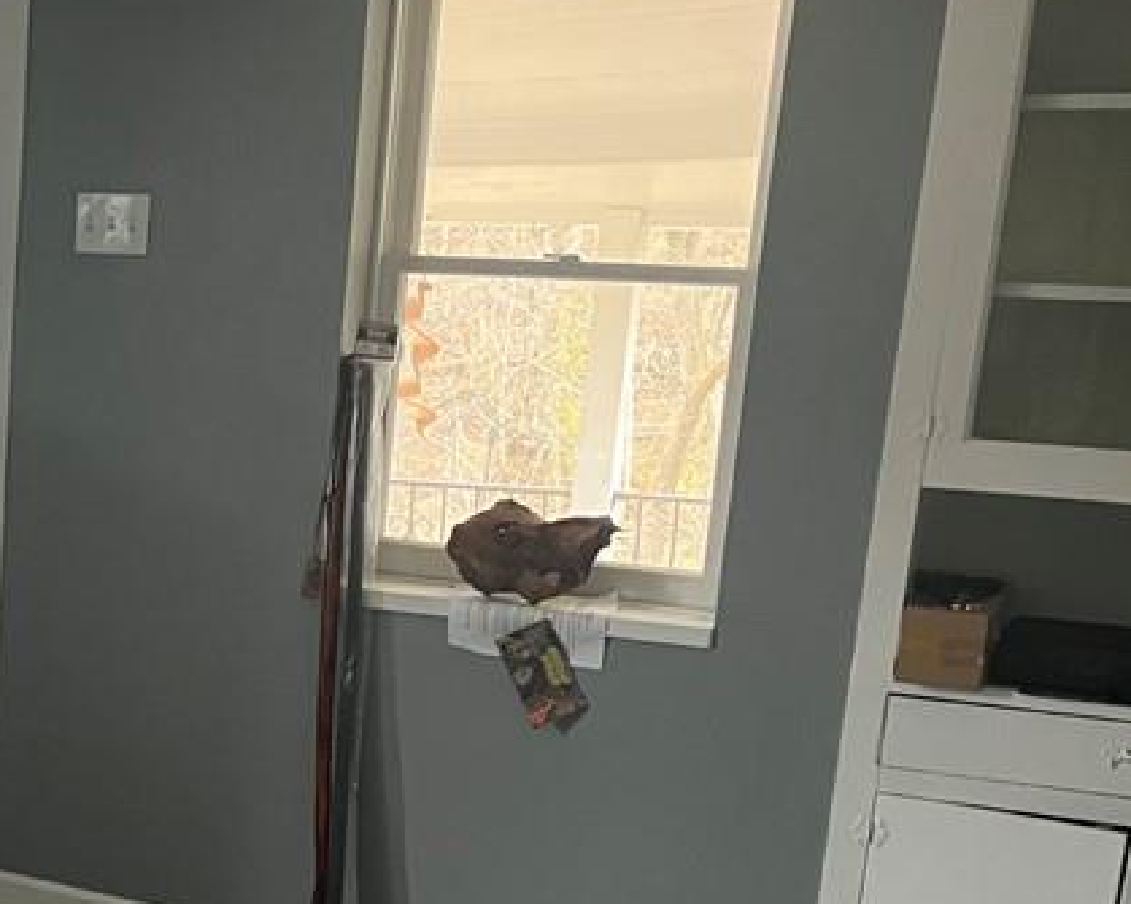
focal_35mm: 62
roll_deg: -1.0
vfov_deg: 24.2
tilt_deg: -16.4
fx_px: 2075
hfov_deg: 28.3
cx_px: -49
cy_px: 739
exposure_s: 1/60
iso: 500
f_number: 1.6
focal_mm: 5.1
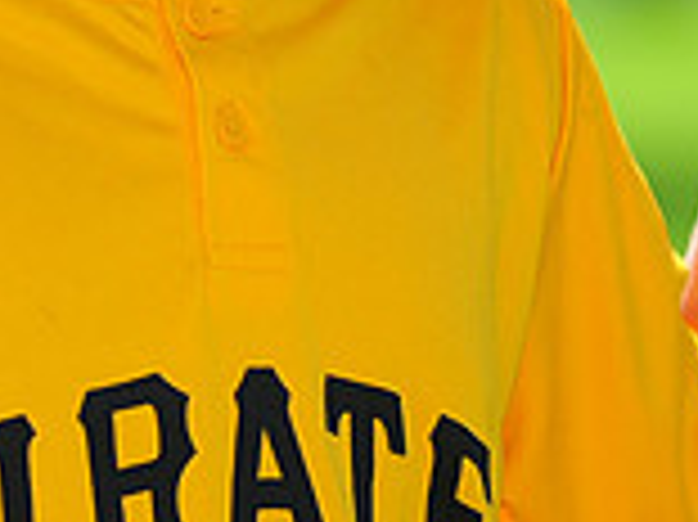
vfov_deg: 2.1
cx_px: -32
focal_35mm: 718
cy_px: -230
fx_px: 14467
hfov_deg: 2.8
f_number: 4.5
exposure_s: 1/640
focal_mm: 200
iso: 200
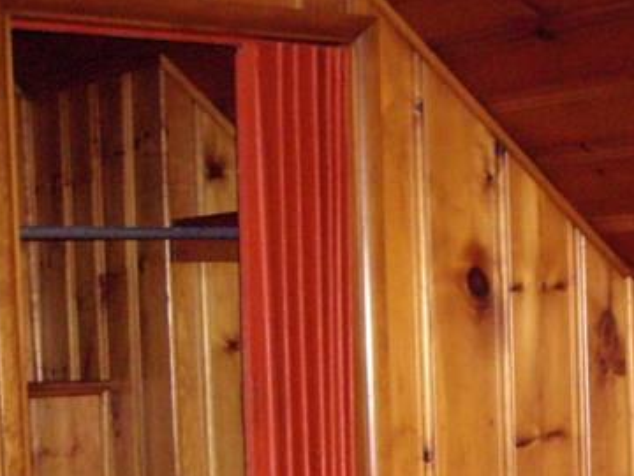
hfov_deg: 17.7
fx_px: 1978
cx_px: 648
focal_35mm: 108
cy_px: 522
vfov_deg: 13.4
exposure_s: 1/40
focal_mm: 6.2
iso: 400
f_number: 2.7
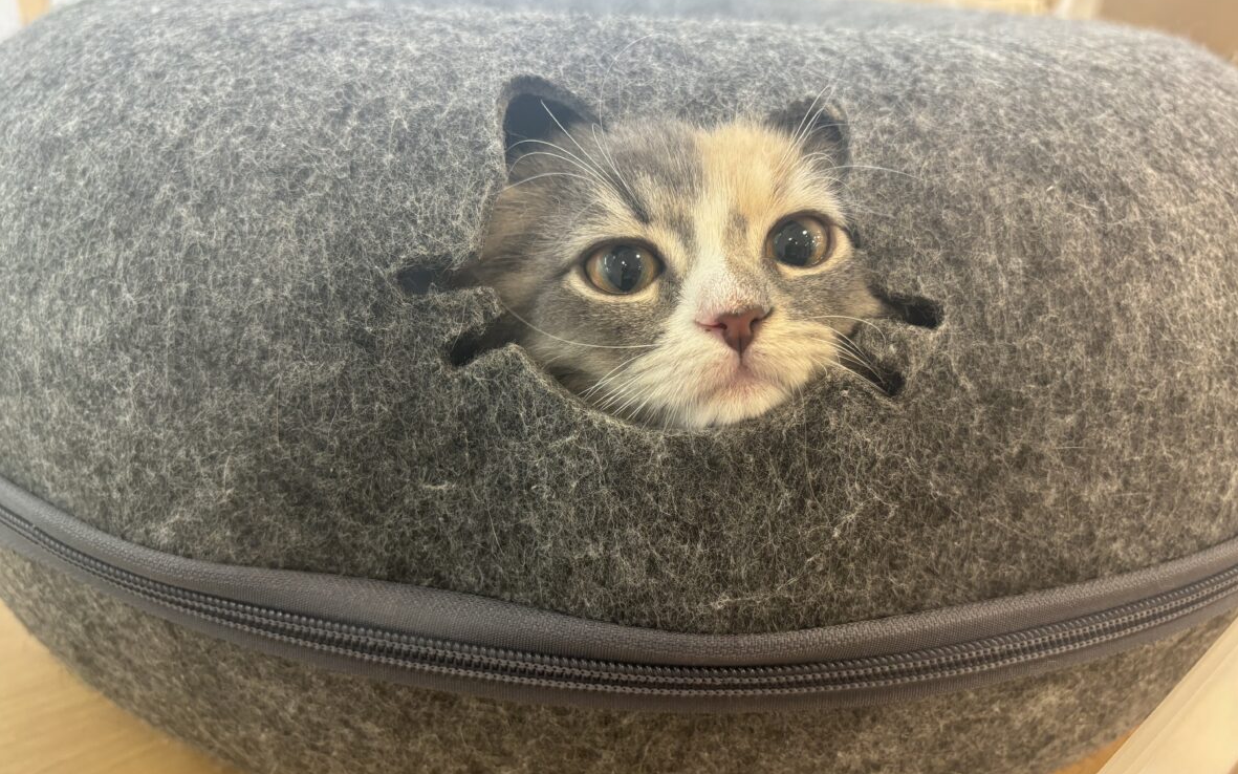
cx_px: 628
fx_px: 945
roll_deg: -2.9
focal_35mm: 28
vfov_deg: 44.5
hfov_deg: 66.5
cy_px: 374
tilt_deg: -23.0
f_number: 1.6
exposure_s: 1/50
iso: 160
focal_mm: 5.96
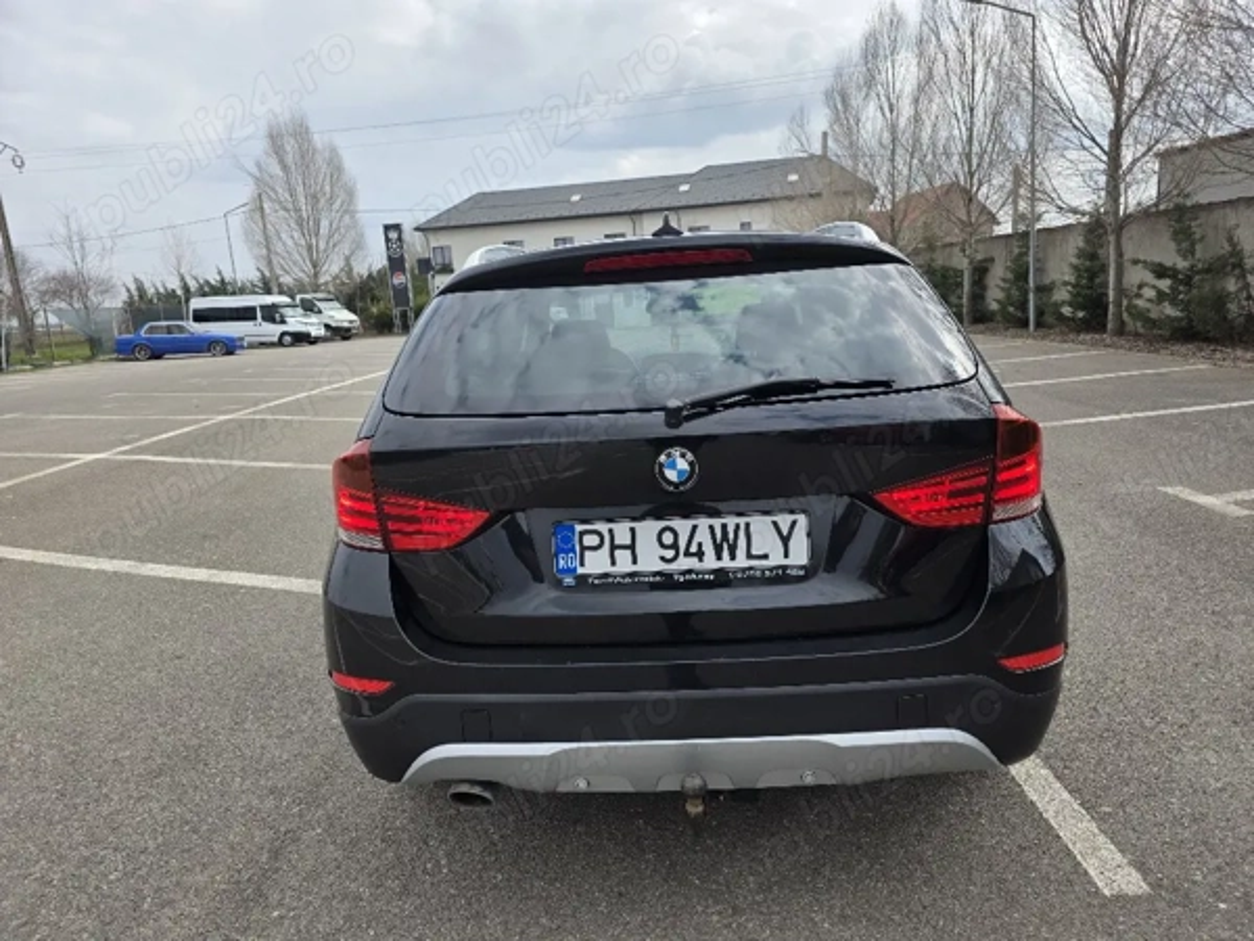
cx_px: 627
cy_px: 470
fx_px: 833
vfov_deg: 58.9
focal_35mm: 23
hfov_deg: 73.9
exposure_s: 1/5000
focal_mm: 6.3
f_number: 1.7
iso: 80
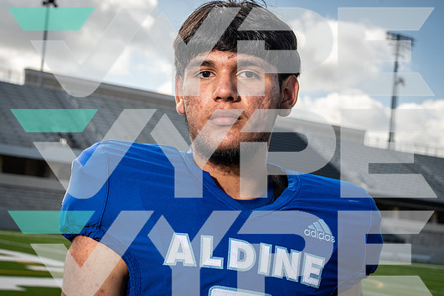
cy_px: 154
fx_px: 851
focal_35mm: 69
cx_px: 224
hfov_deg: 29.3
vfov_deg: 19.7
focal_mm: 63
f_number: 8
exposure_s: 1/250
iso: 125
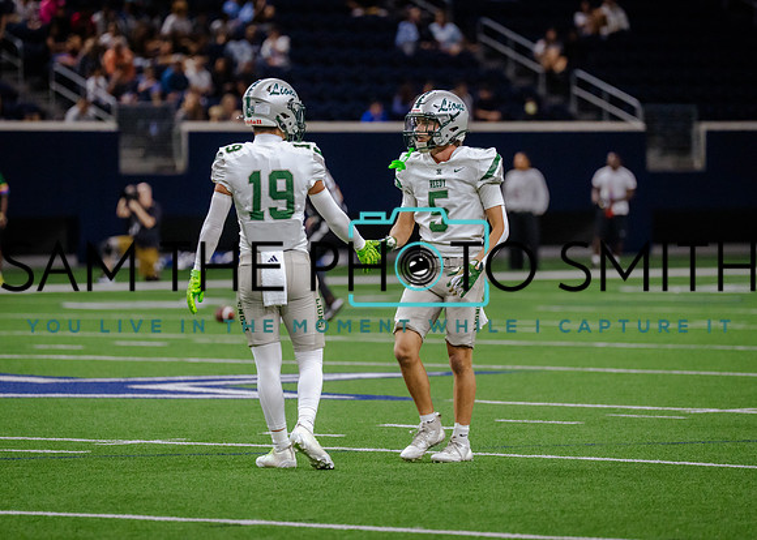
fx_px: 5718
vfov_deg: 5.4
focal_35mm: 266
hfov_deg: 7.6
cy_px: 230
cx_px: 398
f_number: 2.8
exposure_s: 1/1250
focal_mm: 200
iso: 3200
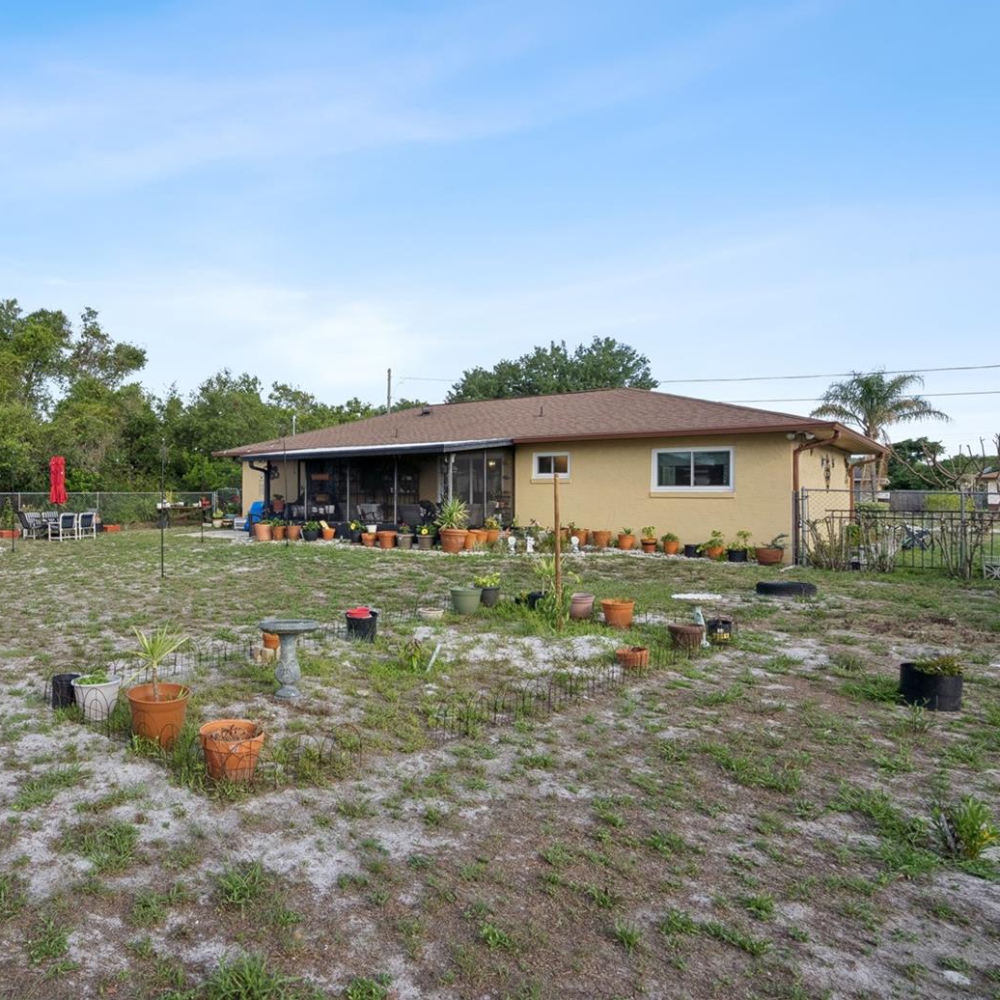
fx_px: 686
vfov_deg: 72.1
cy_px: 486
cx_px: 259
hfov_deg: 67.9
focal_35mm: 21
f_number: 13
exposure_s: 1/60
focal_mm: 16
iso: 100
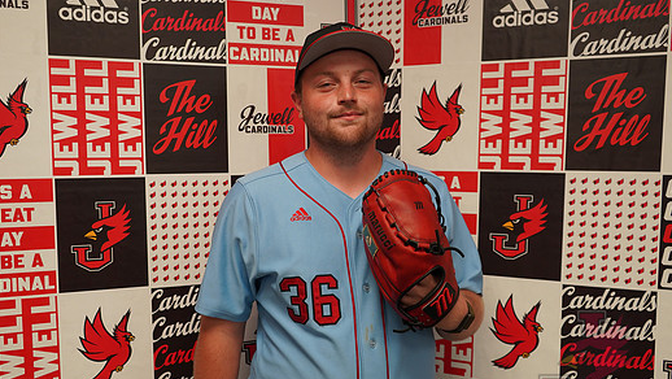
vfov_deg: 34.7
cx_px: 313
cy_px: 207
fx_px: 606
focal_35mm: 34
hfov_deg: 57.9
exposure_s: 1/160
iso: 800
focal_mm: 29
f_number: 4
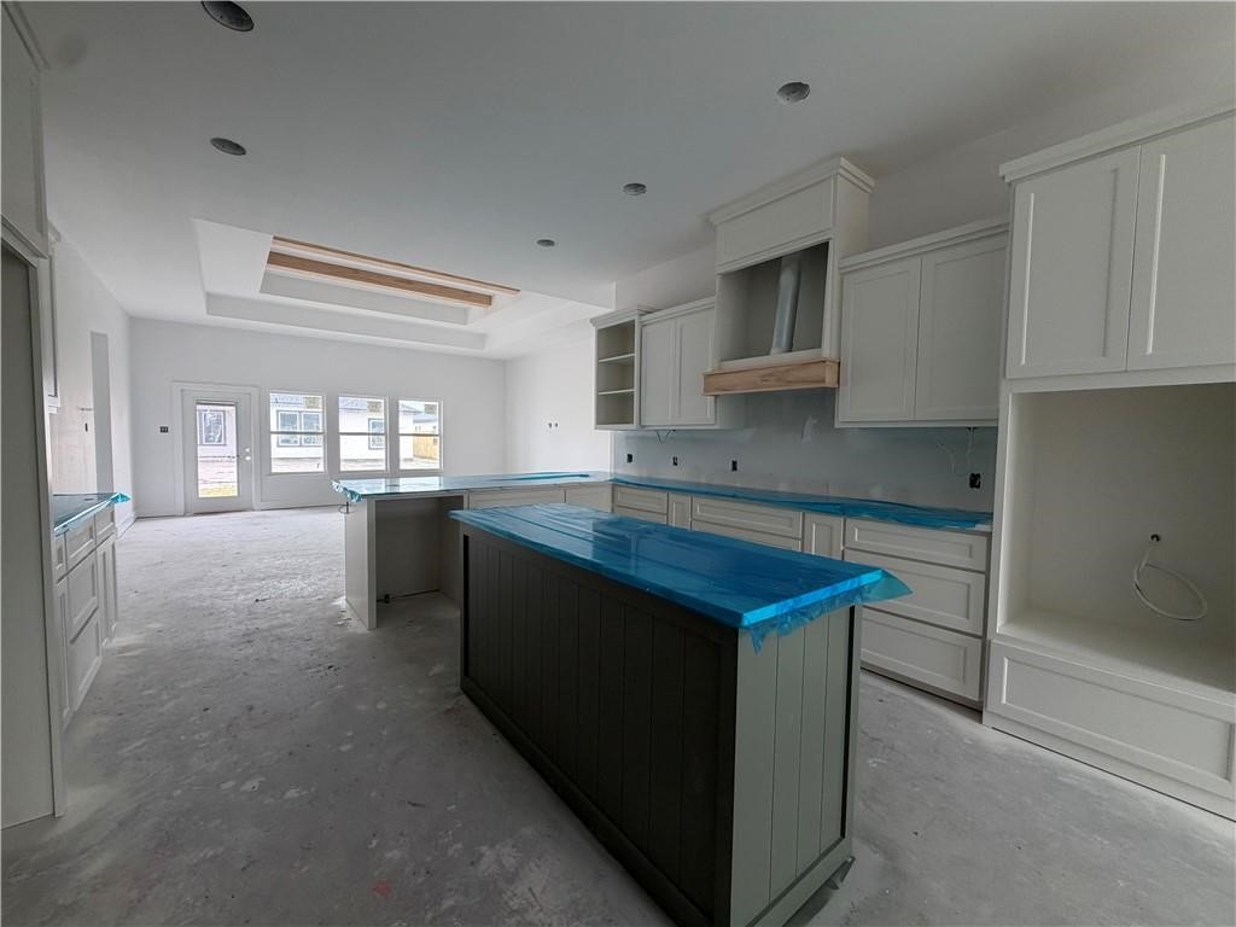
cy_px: 464
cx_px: 618
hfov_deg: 102.1
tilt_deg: -2.9
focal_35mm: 14
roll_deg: -0.2
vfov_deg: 85.7
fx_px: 500
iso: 100
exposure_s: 1/121
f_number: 2.2
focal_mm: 2.22
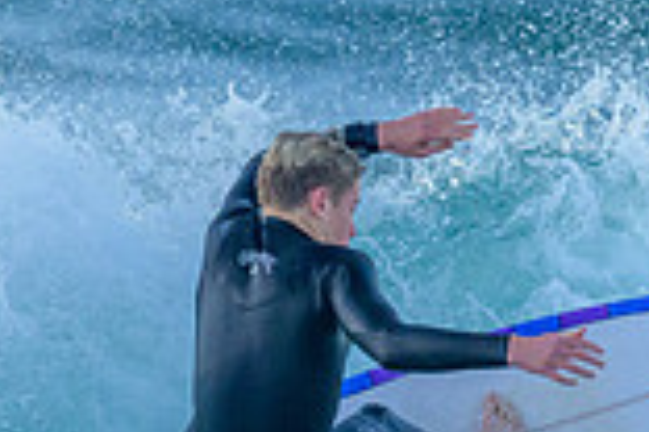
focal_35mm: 3537
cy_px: 488
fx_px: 63759
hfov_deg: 0.6
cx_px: 690
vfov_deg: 0.4
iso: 2000
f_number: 6.3
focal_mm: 800
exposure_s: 1/1250
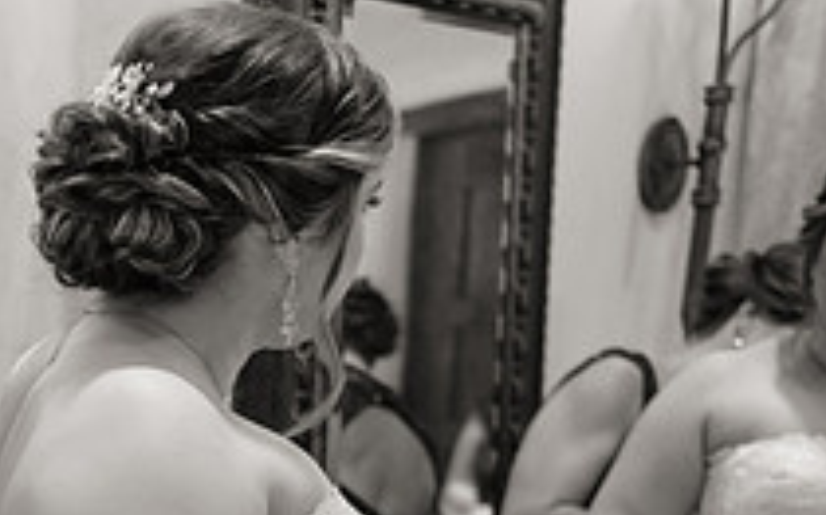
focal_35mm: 90
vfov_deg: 13.9
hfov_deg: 21.4
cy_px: 680
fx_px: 2025
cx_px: -165
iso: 3200
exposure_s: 1/125
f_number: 2.8
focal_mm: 32
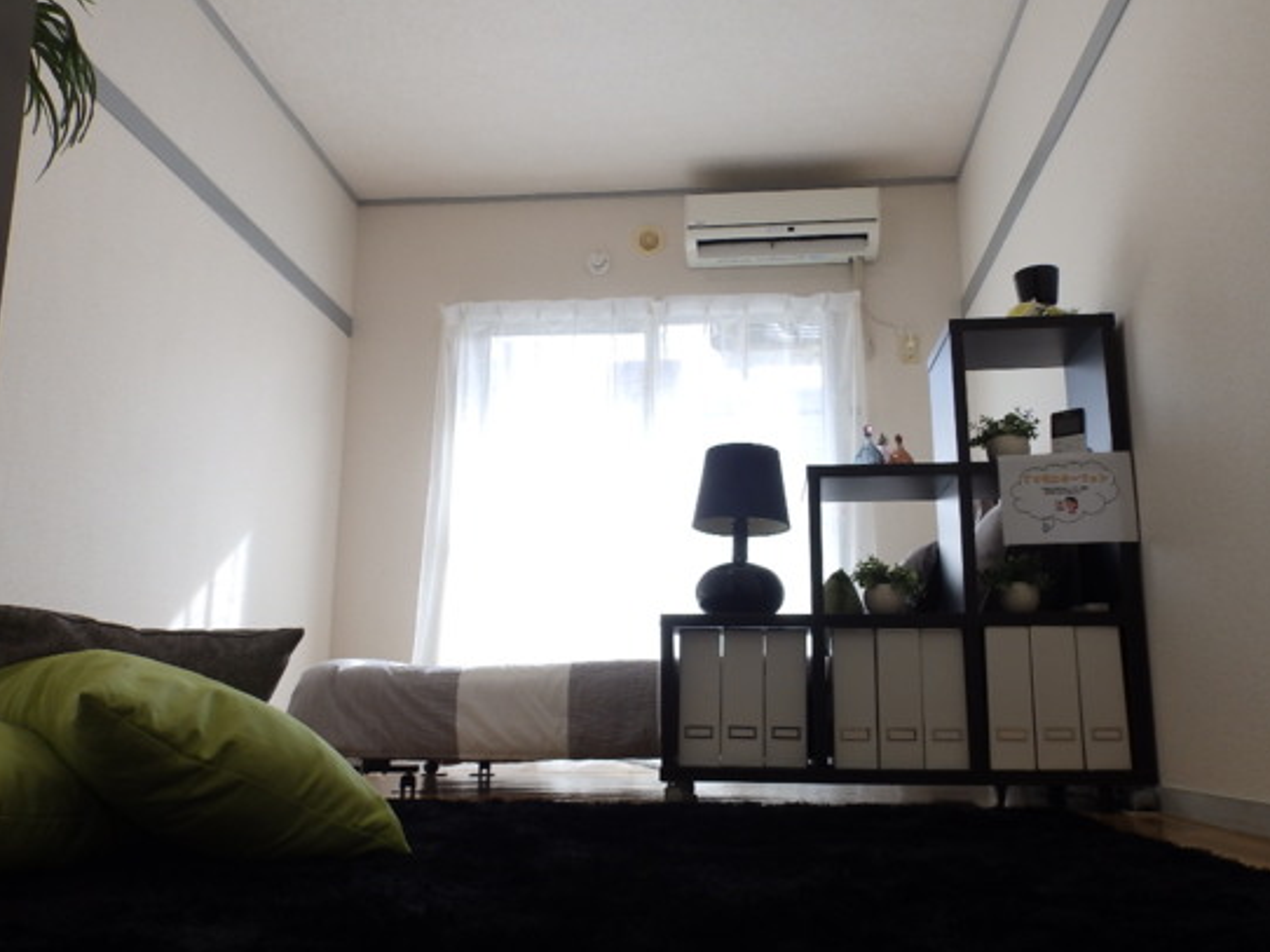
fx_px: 953
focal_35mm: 26
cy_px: 525
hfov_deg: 67.3
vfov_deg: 52.9
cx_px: 665
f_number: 3.4
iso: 80
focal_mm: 4
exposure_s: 1/80
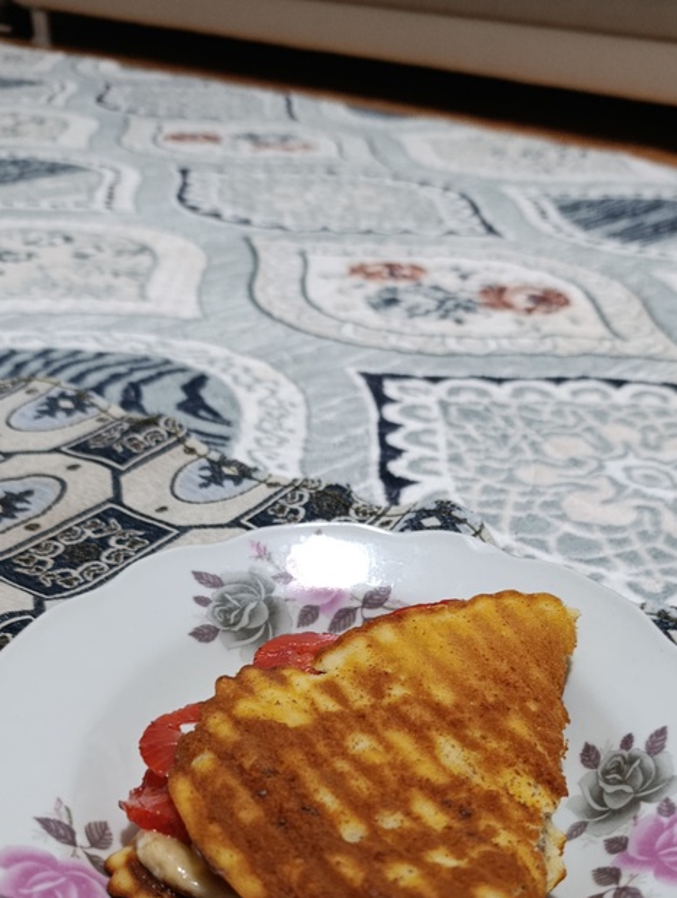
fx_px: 884
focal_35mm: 34
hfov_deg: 41.8
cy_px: 656
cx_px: 396
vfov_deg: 51.9
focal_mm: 6.11
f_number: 1.65
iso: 1517
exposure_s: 1/25
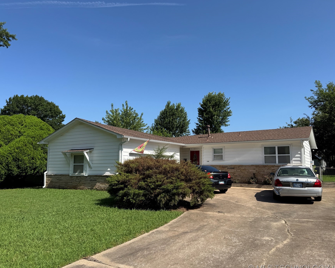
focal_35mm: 26
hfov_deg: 65.9
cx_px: 181
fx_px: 258
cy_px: 137
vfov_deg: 54.9
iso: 80
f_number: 1.78
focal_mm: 6.76
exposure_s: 1/4608
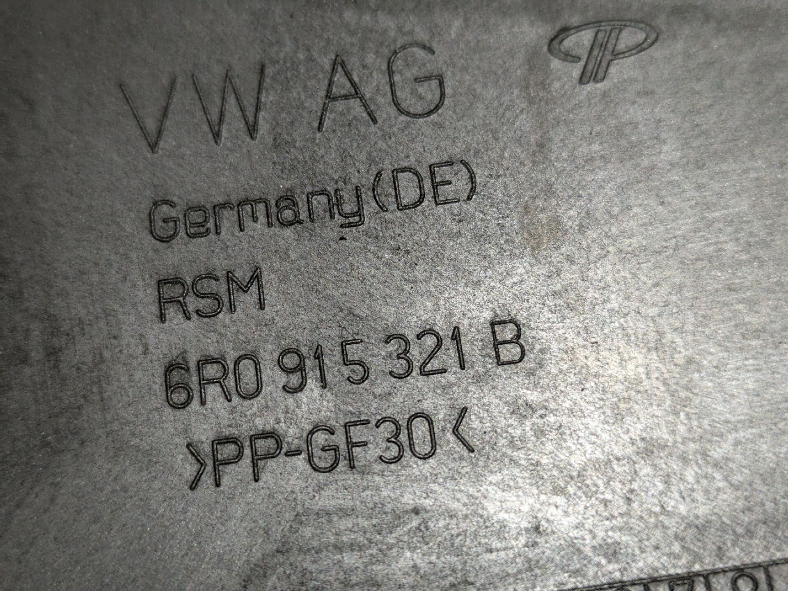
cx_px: 394
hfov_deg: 37.5
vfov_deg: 28.6
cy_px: 296
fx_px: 1161
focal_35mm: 51
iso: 226
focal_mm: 5.43
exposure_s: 1/100
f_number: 1.89
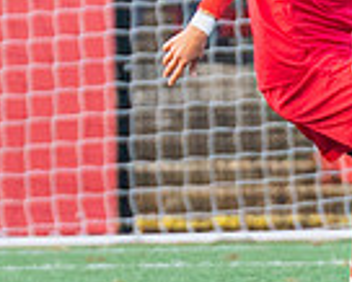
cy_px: 56
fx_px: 30327
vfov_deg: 0.5
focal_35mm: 2909
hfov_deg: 0.7
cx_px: 788
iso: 2000
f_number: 4
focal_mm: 300
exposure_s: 1/2000
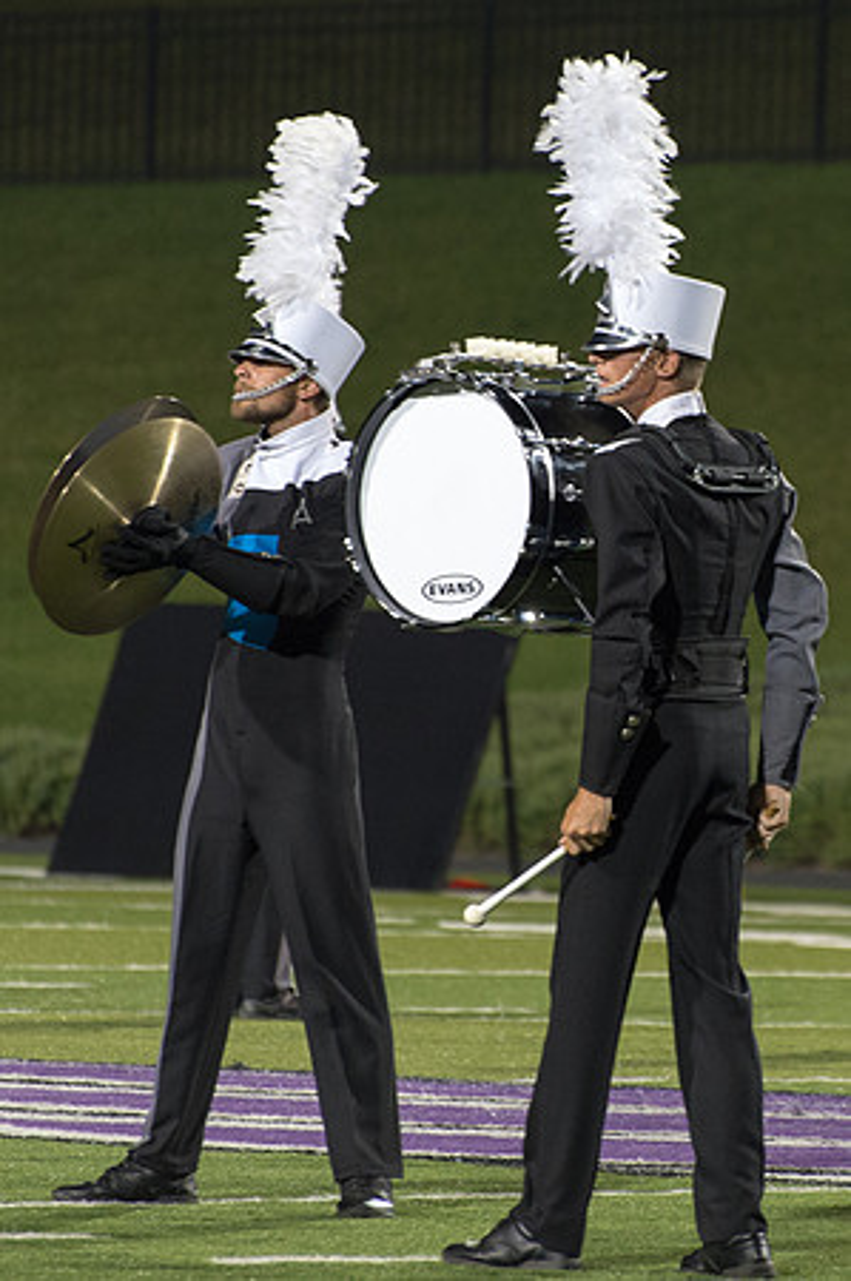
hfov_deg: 3.1
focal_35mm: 436
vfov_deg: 4.7
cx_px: 730
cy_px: 474
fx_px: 15496
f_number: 5.3
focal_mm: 230
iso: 2800
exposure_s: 1/160
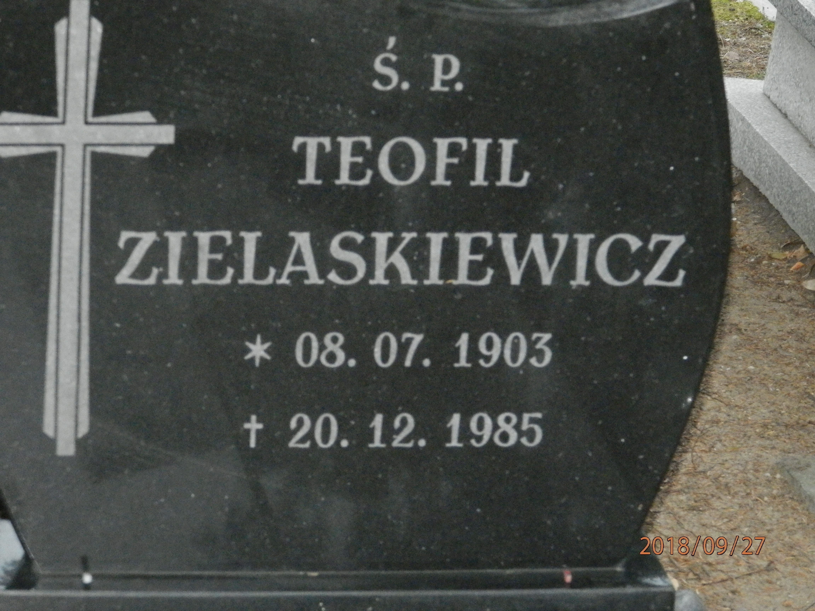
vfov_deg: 11.2
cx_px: 408
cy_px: 306
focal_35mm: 132
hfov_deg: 14.9
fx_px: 3108
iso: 1000
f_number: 4.7
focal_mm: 23.6
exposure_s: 1/50
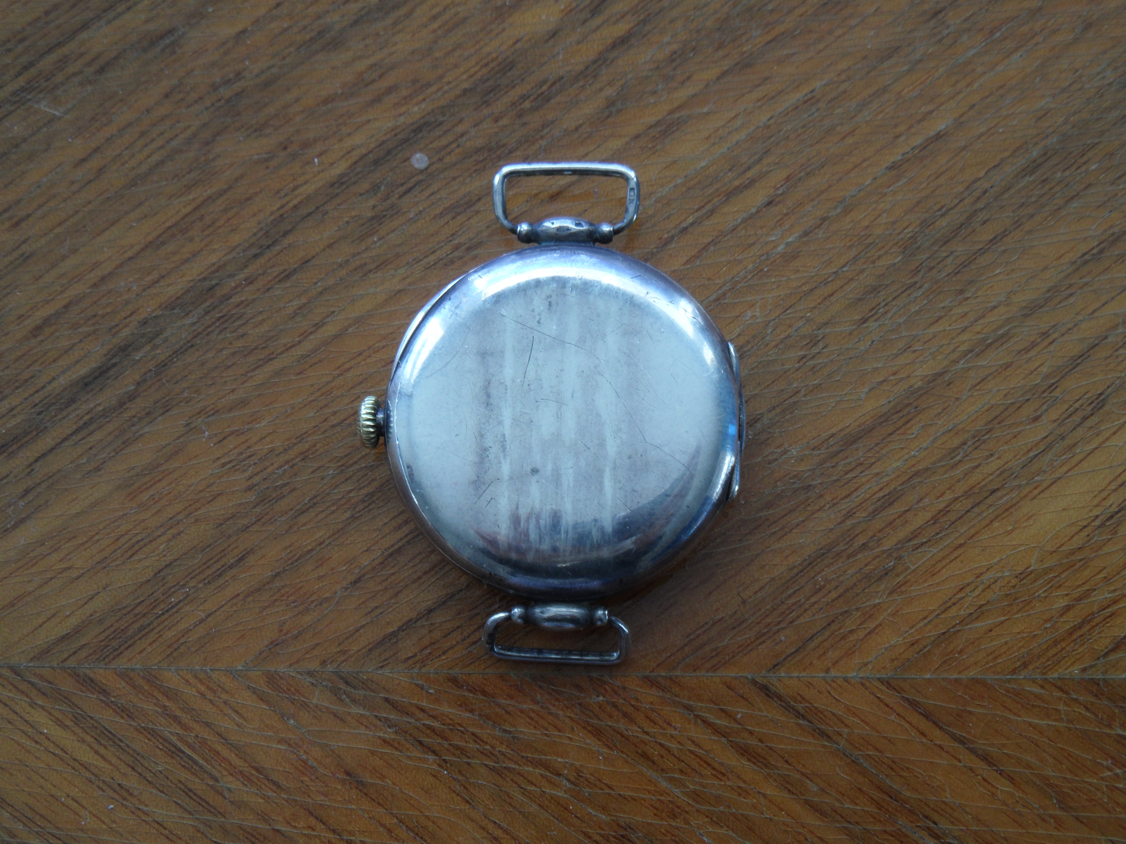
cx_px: 563
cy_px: 422
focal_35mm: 80
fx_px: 2602
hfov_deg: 24.4
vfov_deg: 18.4
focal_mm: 13.2
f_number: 4.2
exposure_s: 1/45
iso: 120
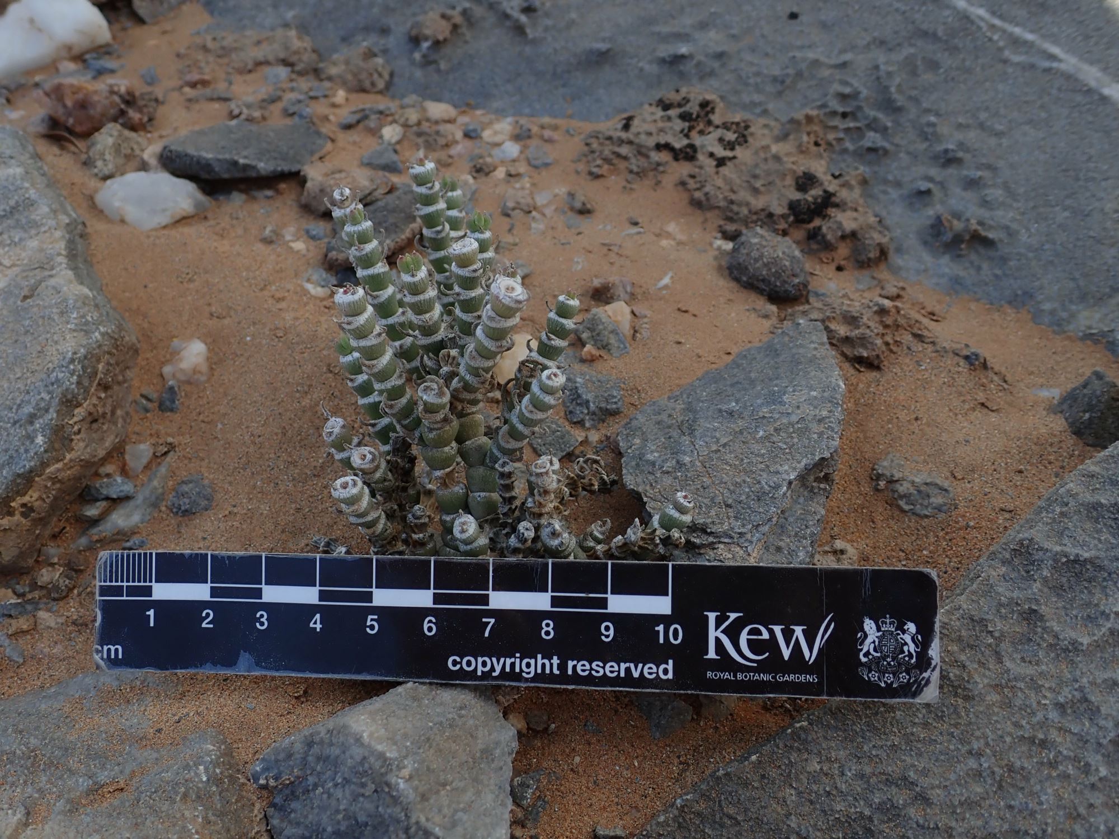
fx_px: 970
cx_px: 560
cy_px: 420
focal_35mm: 30
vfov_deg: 46.8
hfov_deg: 60.0
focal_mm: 5.5
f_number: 3.2
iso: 100
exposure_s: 1/500
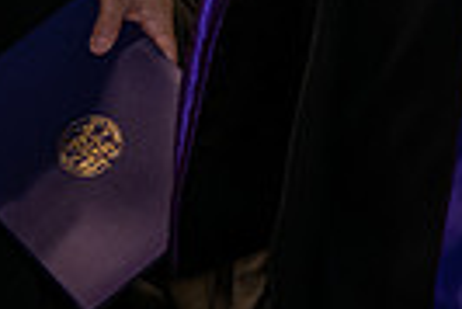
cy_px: -349
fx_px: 3135
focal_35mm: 244
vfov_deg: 5.5
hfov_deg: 8.0
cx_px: 931
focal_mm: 56
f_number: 6.3
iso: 1600
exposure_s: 1/200
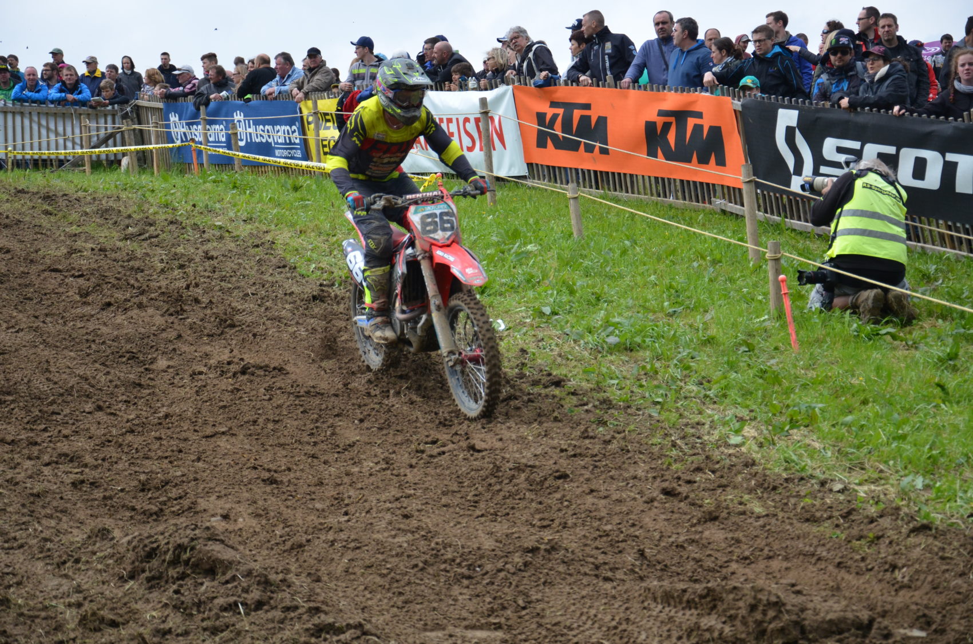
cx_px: 486
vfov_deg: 13.8
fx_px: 2670
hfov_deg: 20.7
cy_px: 322
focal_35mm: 99
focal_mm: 66
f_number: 5.3
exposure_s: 1/1250
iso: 400
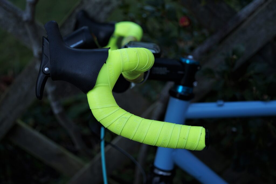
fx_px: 345
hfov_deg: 43.6
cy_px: 92
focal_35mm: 45
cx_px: 138
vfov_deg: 29.8
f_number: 2.8
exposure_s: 1/250
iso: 100
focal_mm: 30
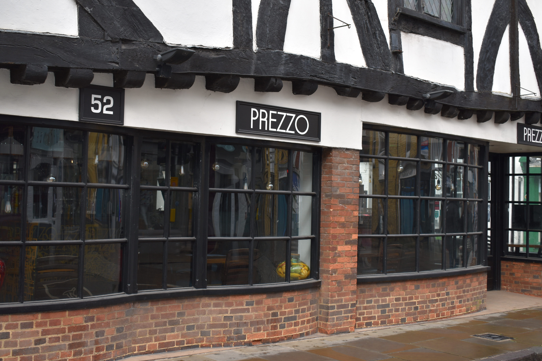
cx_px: 252
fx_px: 693
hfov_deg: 42.7
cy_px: 165
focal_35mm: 46
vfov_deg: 29.2
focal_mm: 28
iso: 100
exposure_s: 1/200
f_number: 5
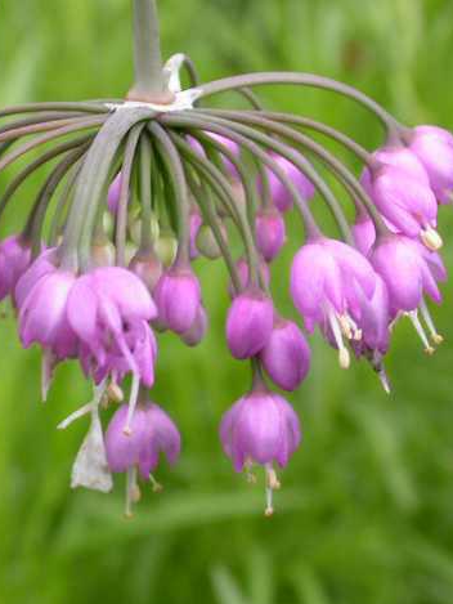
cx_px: 165
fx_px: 2320
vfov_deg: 14.8
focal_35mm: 133
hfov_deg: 11.1
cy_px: 349
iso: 100
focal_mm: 16.2
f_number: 4
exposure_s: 1/59.6
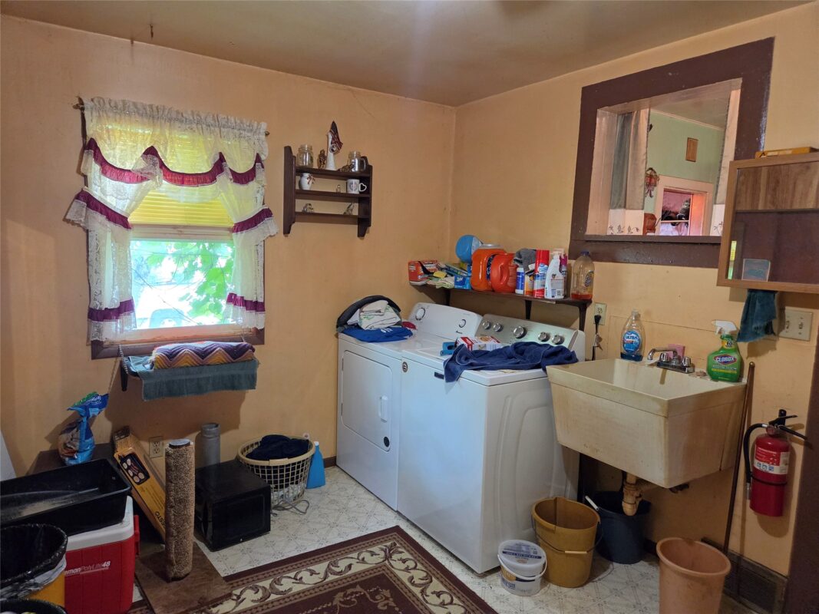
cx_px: 410
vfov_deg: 58.9
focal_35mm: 23
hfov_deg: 73.9
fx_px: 544
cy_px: 307
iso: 640
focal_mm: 5.4
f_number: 1.8
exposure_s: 1/120
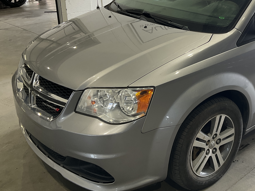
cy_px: 55
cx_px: 194
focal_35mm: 46
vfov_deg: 31.1
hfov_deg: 40.0
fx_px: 339
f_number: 1.8
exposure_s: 1/122
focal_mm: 3
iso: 32
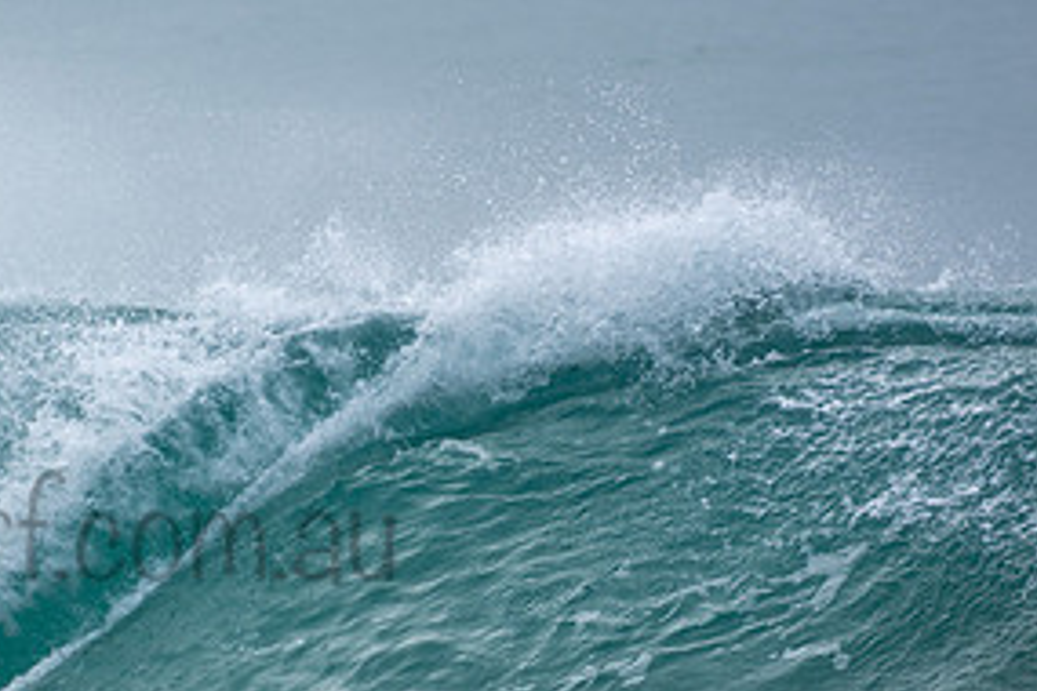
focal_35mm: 1524
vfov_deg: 0.9
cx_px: 11
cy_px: 496
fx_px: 43896
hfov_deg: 1.4
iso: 160
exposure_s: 1/800
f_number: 5.6
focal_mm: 500
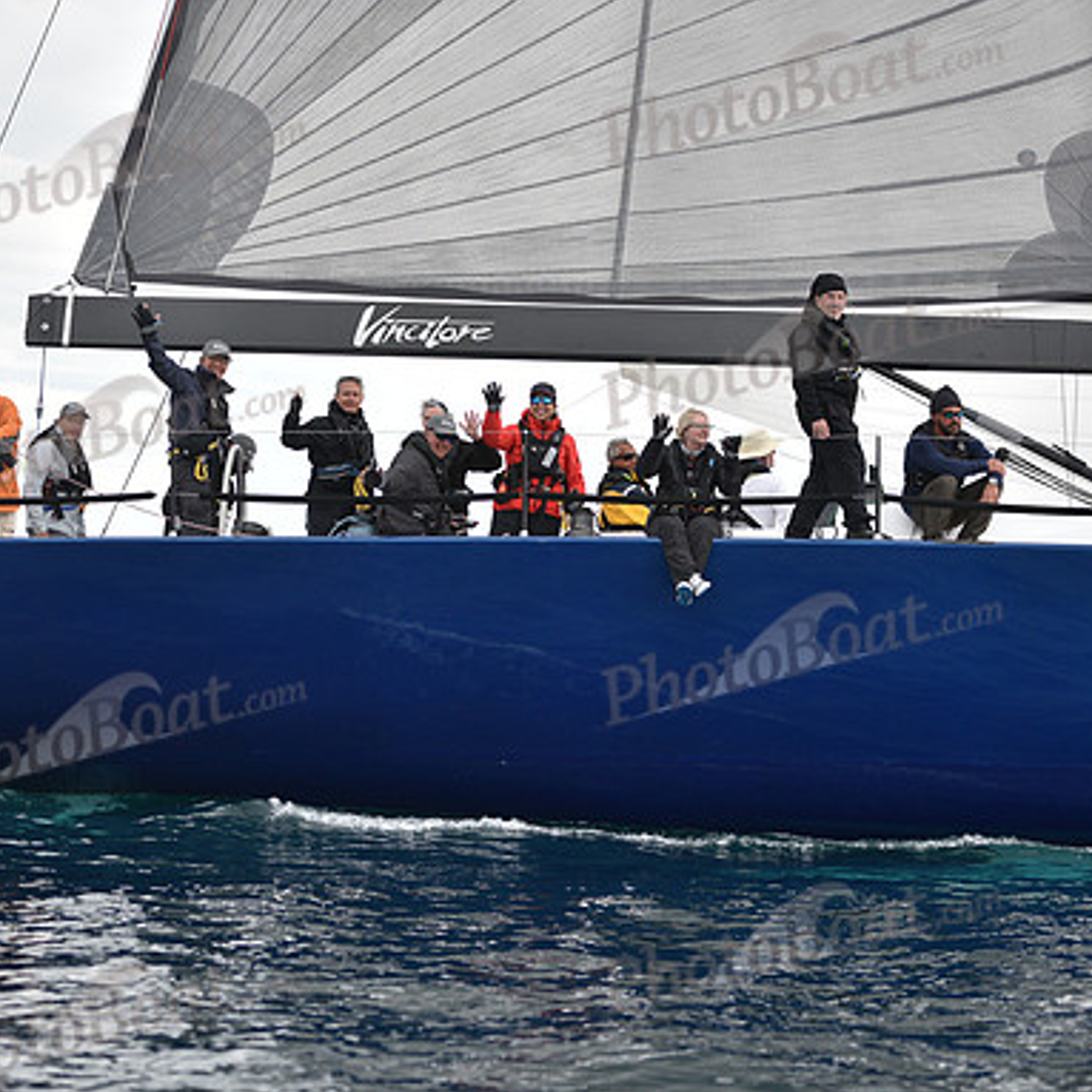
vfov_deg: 19.3
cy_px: 543
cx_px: 456
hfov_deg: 19.3
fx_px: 3212
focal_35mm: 90
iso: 250
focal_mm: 70
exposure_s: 1/800
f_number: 2.8
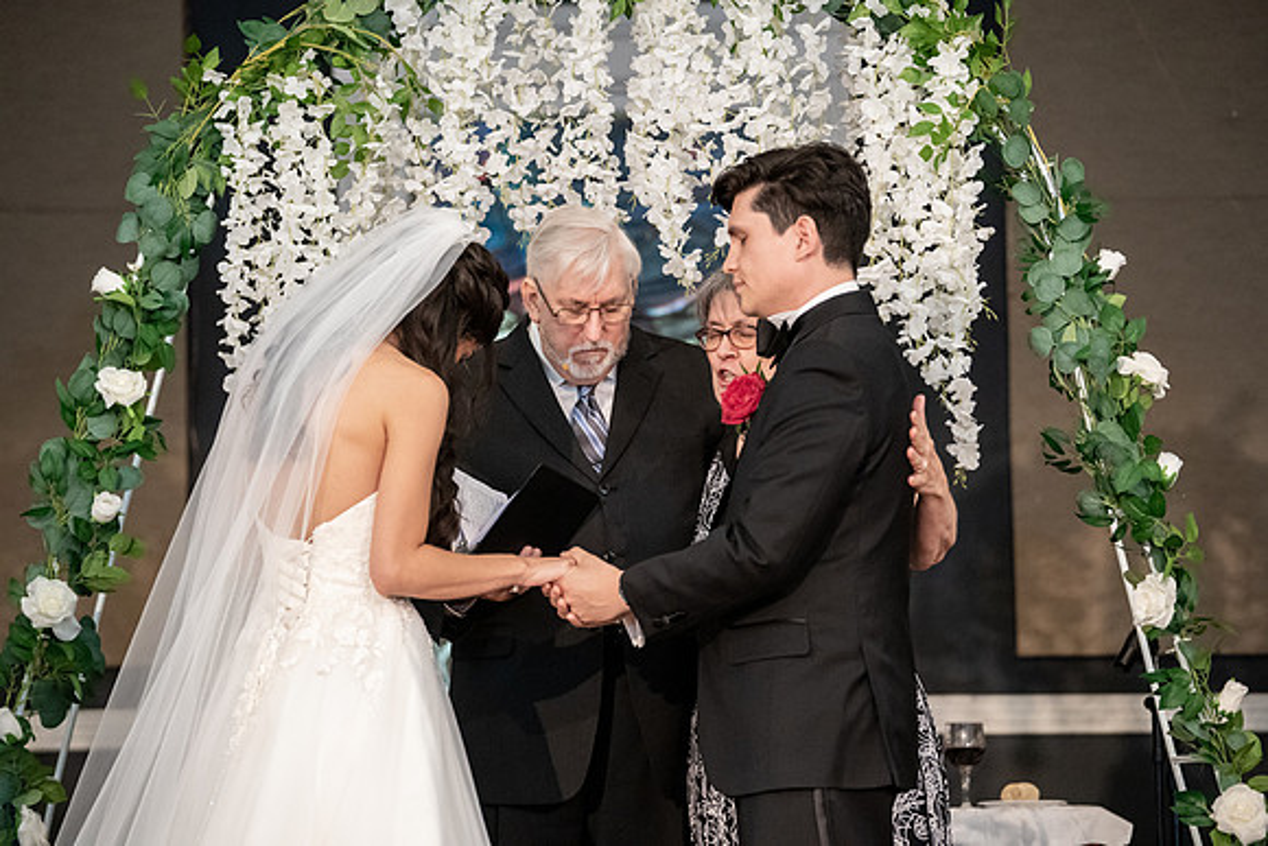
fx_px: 4826
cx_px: 634
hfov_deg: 15.0
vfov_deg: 10.0
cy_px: 423
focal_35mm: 137
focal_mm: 137
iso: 8000
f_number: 4
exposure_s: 1/200
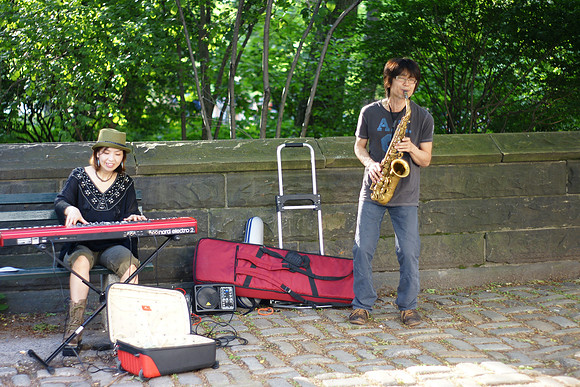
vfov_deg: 18.2
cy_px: 194
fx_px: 1209
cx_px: 290
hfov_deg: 27.0
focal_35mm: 75
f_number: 1.7
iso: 200
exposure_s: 1/125
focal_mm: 50
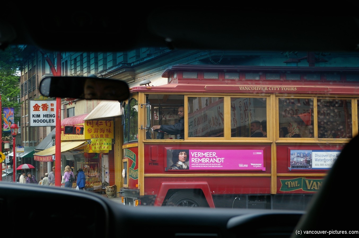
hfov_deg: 24.6
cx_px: 180
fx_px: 822
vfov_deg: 16.5
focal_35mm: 82
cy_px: 119
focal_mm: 55
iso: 200
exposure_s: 1/125
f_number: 6.7
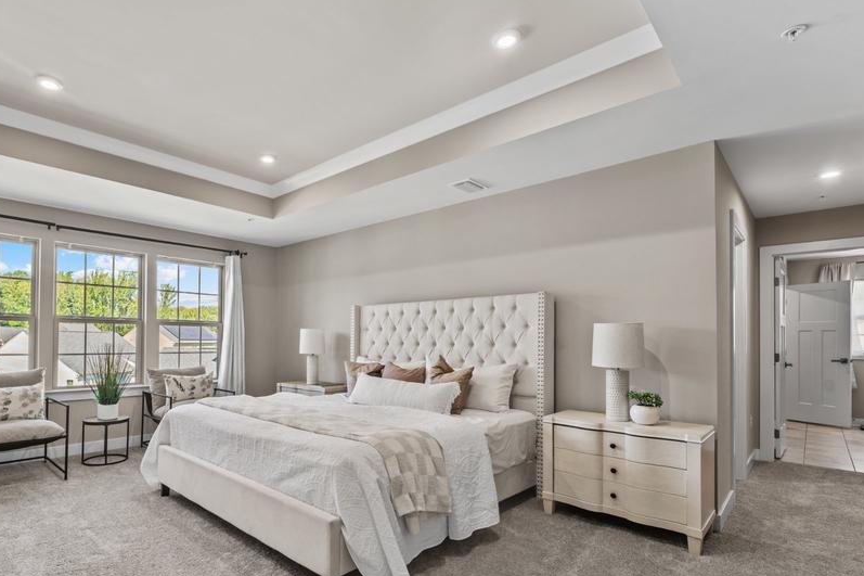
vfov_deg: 66.4
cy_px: 360
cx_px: 350
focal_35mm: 18
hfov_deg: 89.0
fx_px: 432
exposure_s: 1/1.67
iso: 100
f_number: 8
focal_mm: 14
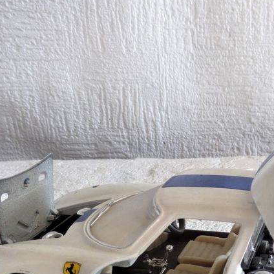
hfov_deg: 33.1
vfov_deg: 33.2
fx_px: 448
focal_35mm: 50
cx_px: 218
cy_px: 215
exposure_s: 1/30
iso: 320
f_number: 3.2
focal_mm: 4
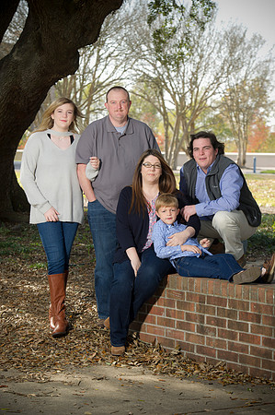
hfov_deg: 13.4
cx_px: 138
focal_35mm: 102
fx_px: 1171
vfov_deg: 20.0
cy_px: 208
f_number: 6.3
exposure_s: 1/125
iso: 160
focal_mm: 102
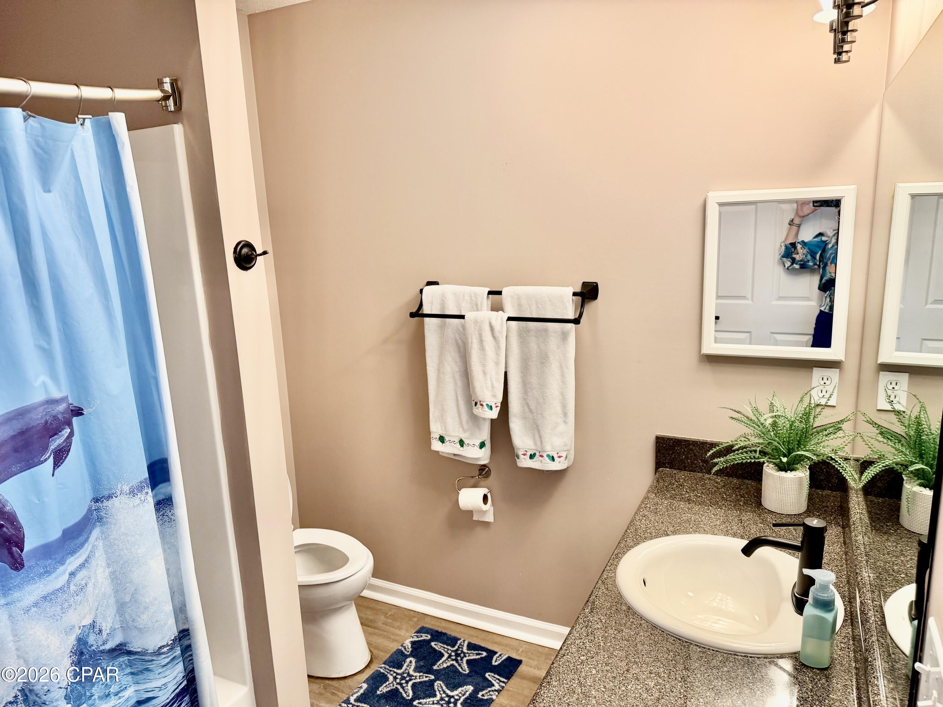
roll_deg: +2.4
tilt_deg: -11.2
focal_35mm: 24
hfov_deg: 71.6
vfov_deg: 56.8
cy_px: 354
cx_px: 472
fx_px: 654
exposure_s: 1/60
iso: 125
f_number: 1.78
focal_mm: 6.76
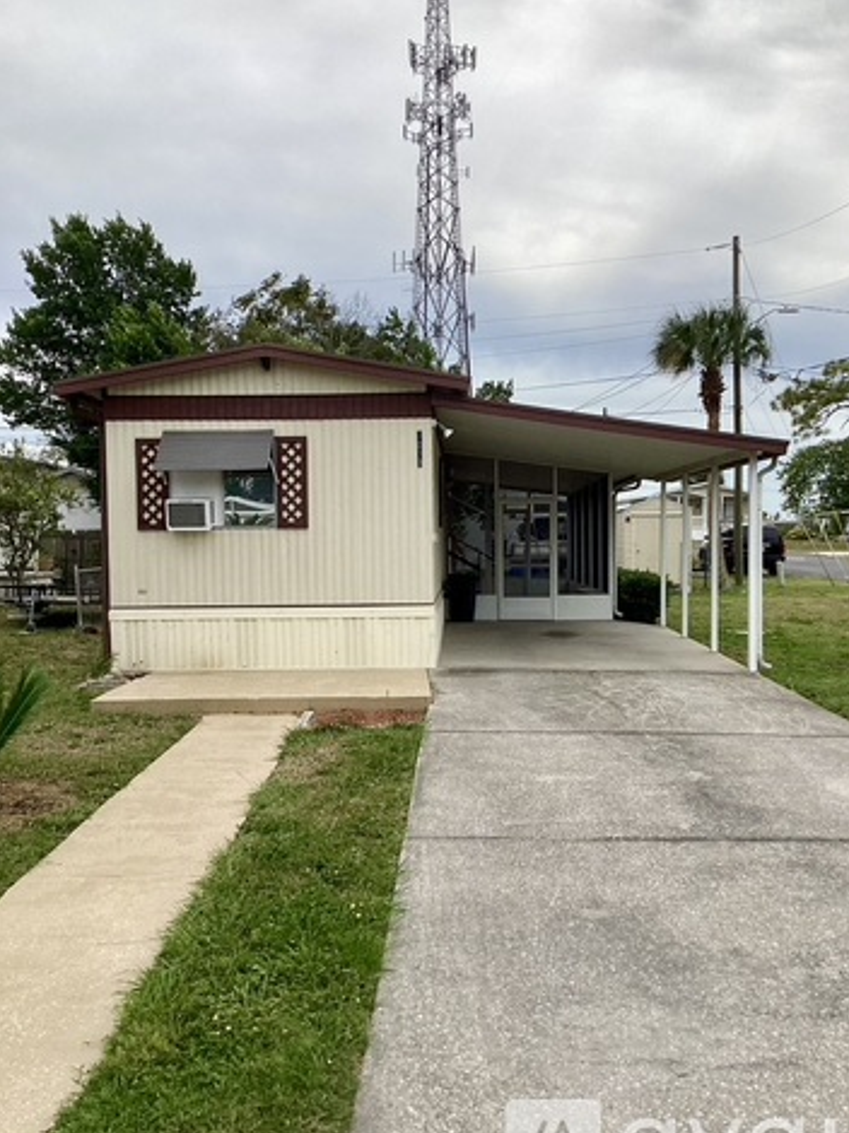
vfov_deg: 55.4
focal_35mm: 33
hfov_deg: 42.9
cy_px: 593
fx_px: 1080
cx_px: 443
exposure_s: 1/1698
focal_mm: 3.3
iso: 25
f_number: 2.4
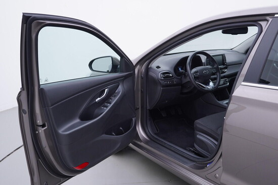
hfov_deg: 53.1
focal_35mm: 36
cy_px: 92
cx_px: 139
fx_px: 278
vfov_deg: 36.9
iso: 125
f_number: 3.5
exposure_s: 1/60
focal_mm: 24
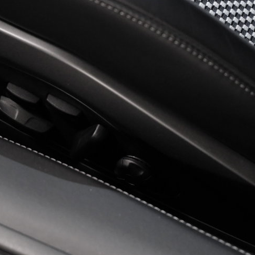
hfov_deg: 17.1
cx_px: 63
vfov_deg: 17.2
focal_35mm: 101
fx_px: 842
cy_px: 124
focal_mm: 50
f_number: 4.8
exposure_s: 1/75
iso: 10000
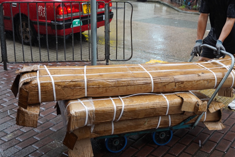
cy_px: 48
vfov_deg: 27.4
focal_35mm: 49
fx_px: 318
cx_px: 126
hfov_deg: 40.5
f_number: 2.8
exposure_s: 1/200
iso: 400
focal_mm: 32.5
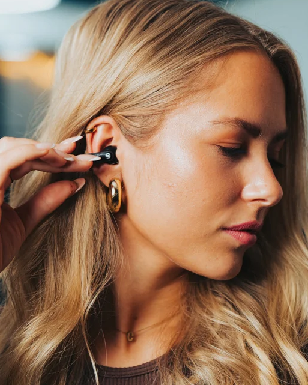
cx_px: 108
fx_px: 1230
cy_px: 106
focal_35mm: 108
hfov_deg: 14.3
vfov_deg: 17.7
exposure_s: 1/500
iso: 800
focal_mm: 72
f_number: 2.8
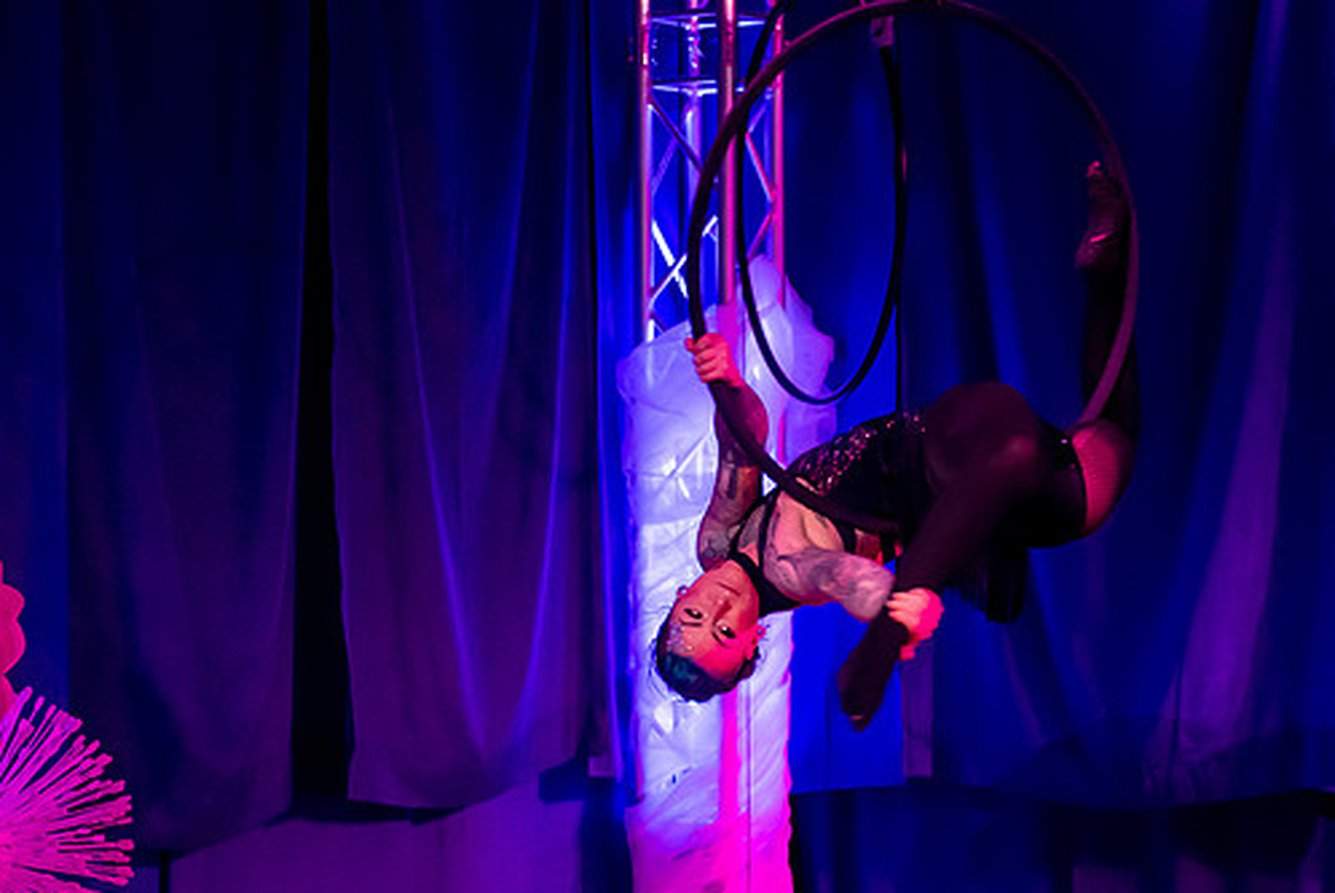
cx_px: 732
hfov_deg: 18.4
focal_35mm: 111
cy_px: 578
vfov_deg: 12.4
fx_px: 4120
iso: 3200
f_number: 2.8
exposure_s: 1/80
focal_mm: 60
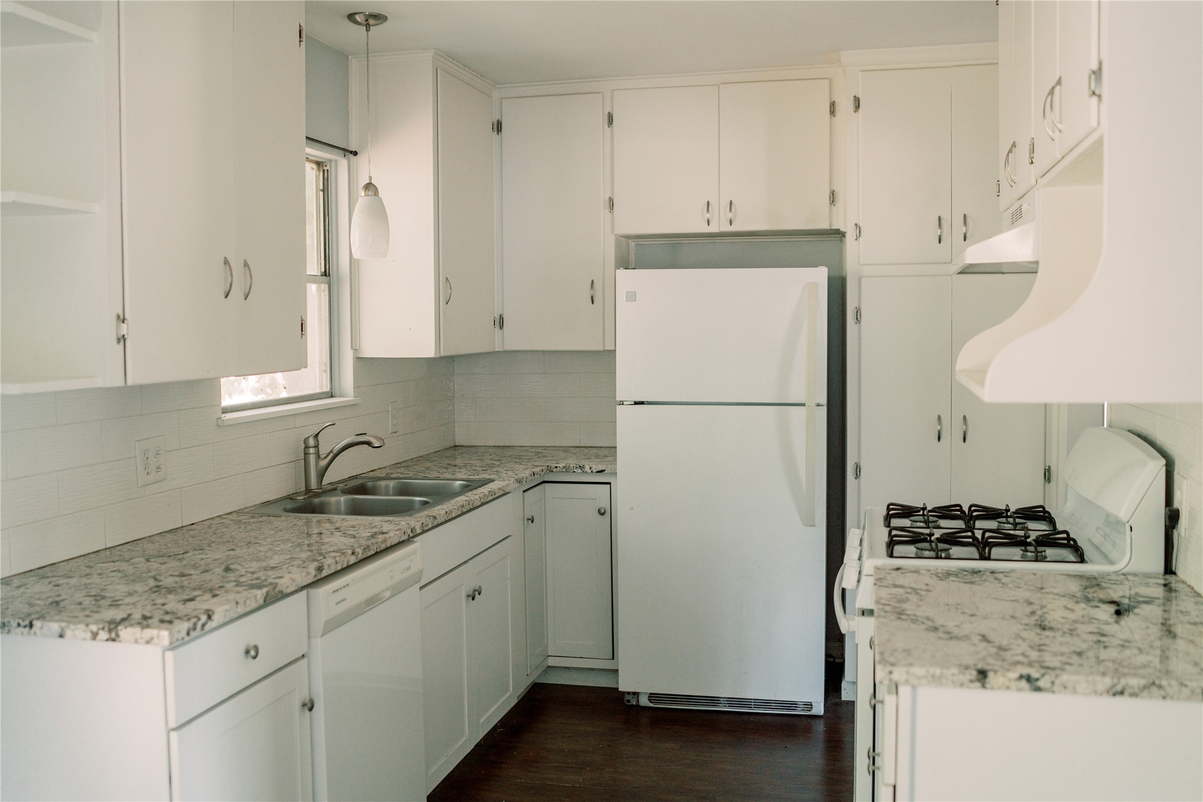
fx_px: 1169
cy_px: 401
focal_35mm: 35
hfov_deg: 54.4
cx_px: 602
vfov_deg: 37.9
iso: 1600
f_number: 2.5
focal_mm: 35
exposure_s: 1/200
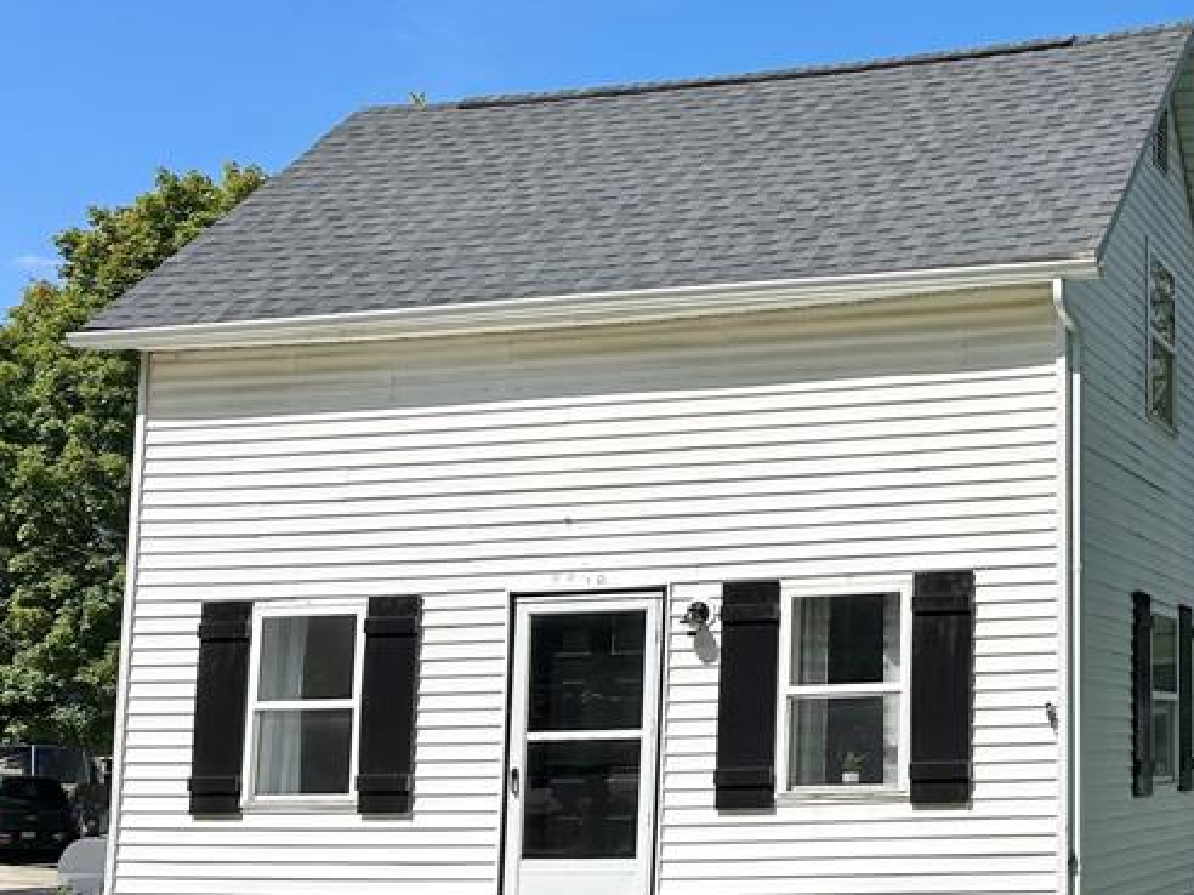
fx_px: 1725
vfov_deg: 29.0
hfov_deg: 34.4
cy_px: 538
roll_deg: -0.4
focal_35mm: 50
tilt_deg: +8.4
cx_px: 1223
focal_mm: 6.86
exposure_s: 1/6623
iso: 80
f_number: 1.78
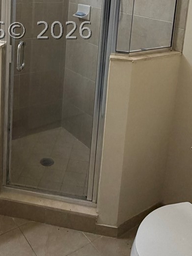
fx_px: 318
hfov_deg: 33.3
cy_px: 30
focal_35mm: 43
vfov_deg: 40.8
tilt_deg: -11.9
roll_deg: -3.5
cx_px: 63
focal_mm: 2.22
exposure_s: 1/120
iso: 200
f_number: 2.2
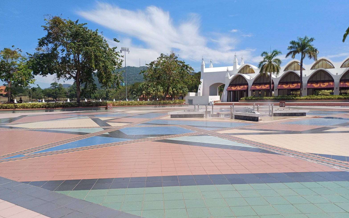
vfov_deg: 46.0
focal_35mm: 27
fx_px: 257
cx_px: 175
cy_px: 118
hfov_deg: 68.4
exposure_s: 1/1658
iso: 50
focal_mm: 4.65
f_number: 1.8
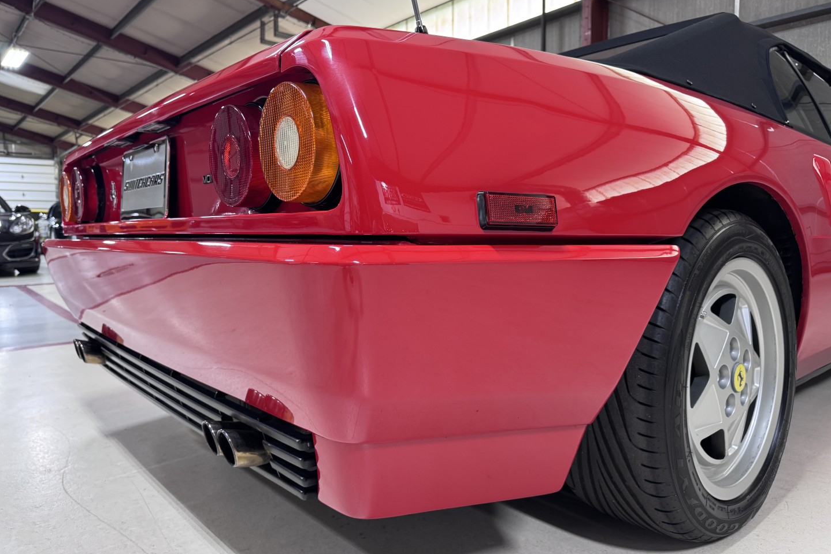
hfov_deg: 71.5
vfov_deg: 51.3
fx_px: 577
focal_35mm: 25
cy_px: 278
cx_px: 416
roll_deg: -0.3
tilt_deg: -5.8
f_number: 1.78
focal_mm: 6.76
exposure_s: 1/60
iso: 200
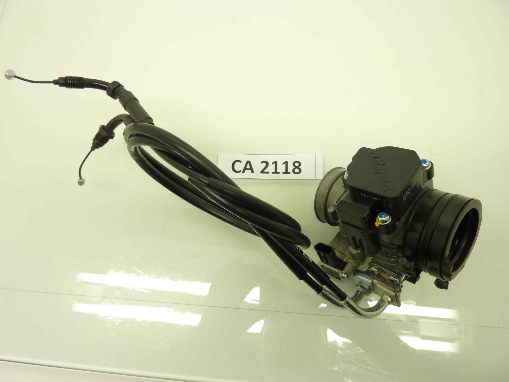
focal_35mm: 25
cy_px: 191
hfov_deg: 69.4
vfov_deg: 54.9
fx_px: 368
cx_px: 254
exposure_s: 1/20
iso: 80
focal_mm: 4.1
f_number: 3.3
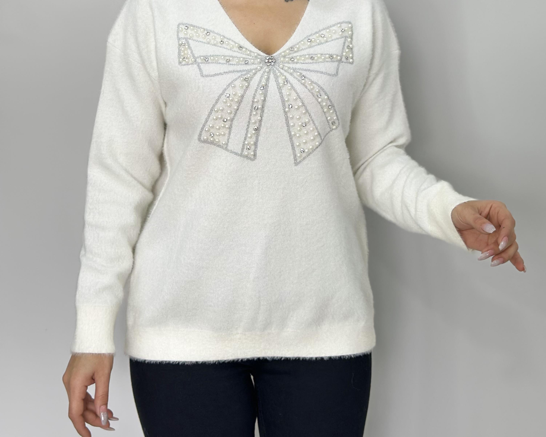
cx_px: 275
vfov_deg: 23.9
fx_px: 1018
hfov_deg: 30.0
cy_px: 98
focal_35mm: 63
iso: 125
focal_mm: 6.86
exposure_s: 1/50
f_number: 1.78
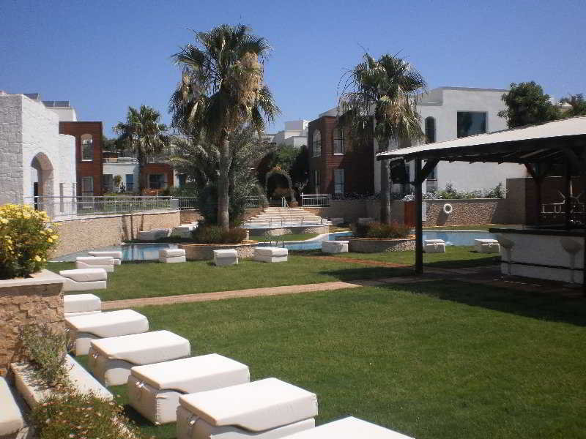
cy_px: 220
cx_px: 293
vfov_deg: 39.7
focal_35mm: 36
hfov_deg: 51.4
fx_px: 609
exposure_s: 1/1250
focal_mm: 6.3
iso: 100
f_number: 4.6
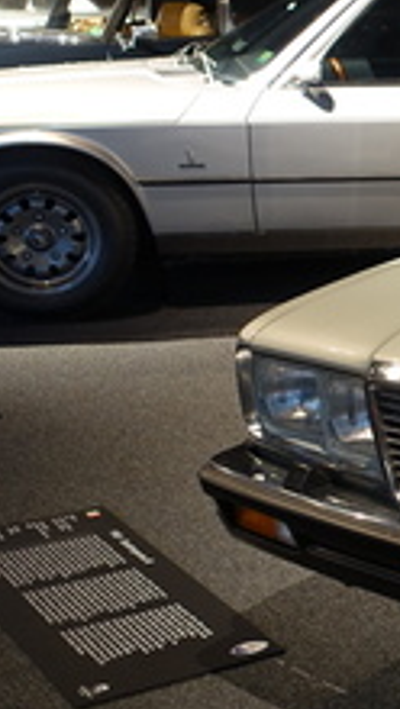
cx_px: 842
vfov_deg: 25.6
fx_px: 1563
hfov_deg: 12.5
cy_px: 367
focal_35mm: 83
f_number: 2.5
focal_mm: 10.6
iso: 160
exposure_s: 1/30
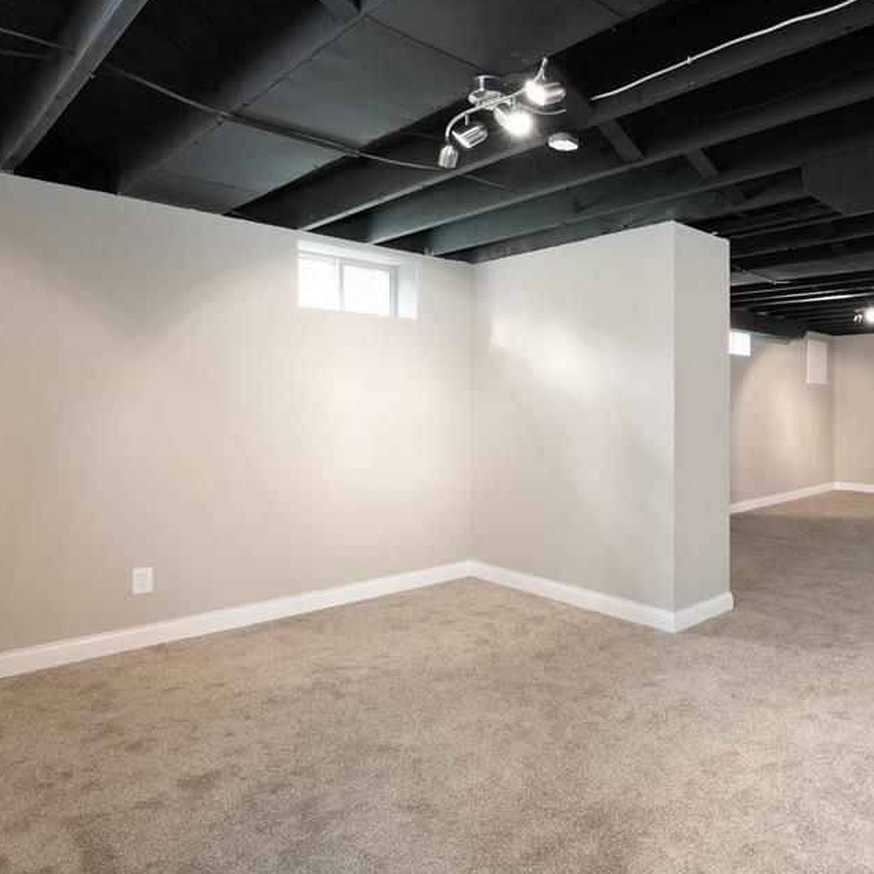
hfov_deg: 64.6
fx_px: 628
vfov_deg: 69.6
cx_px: 677
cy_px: 420
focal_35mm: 22
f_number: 8
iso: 2000
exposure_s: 1/1.67
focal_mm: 8
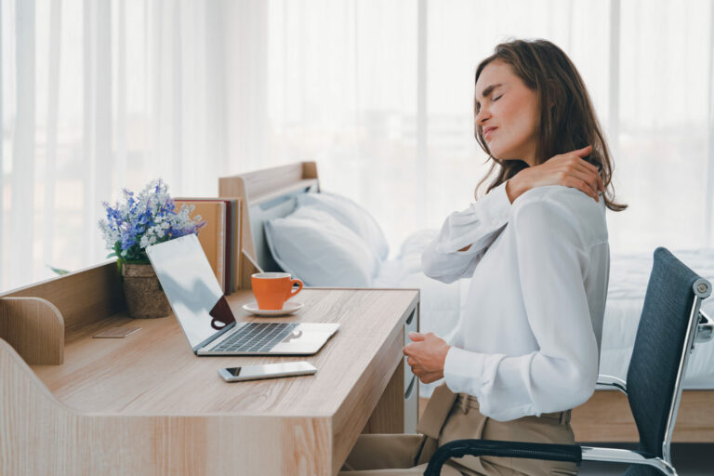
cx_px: 357
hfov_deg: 37.5
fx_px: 1051
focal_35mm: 53
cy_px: 238
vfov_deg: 25.5
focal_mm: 53
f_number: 4.5
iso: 100
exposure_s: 1/80
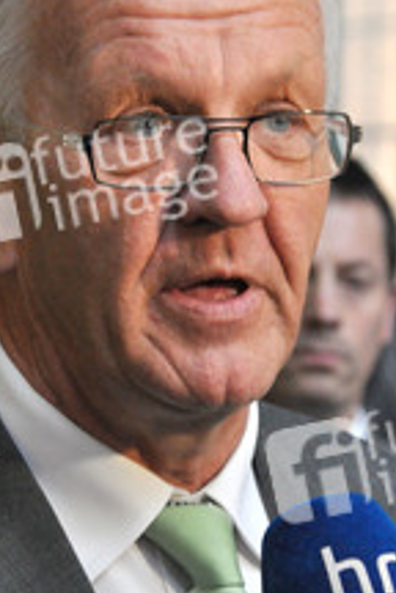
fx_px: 4125
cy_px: 321
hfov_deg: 5.5
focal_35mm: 250
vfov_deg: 8.2
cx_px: 157
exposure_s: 1/60
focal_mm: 90
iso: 2000
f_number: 5.6
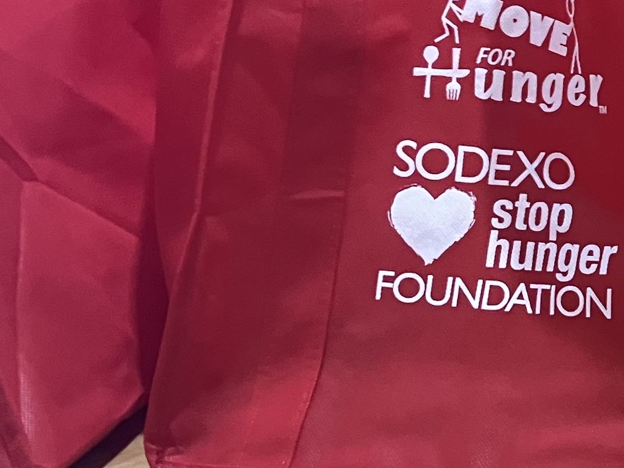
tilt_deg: -17.0
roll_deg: -0.9
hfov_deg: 17.5
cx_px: 950
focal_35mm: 100
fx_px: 1803
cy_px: 280
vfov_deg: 14.8
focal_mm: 3.99
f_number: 1.8
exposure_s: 1/60
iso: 200
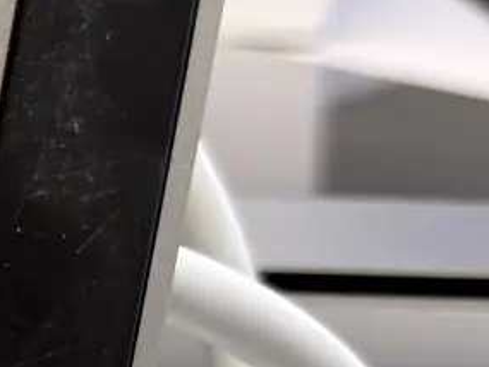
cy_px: 506
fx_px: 2473
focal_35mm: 175
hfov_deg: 10.0
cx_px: -635
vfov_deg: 8.4
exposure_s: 1/90
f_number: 1.6
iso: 125
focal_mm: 5.96
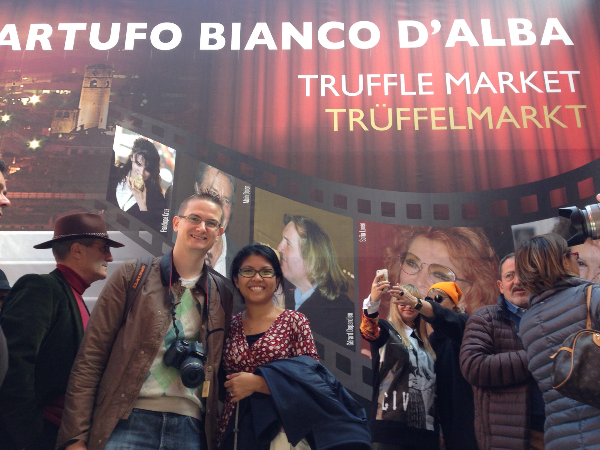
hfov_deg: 55.4
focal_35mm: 33
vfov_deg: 42.9
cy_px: 225
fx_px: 572
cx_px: 300
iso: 64
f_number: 2.4
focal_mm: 4.12
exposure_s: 1/120
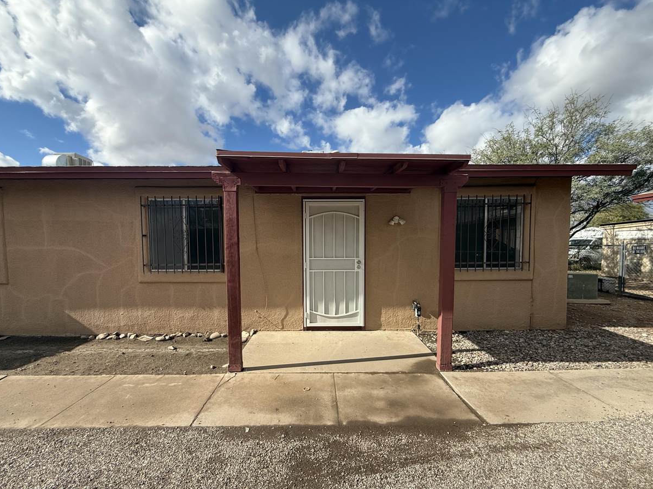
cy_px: 259
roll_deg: +0.1
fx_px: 283
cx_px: 321
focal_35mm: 15
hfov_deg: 98.2
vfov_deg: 81.6
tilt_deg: -2.9
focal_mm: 2.22
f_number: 2.2
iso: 50
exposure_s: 1/1572
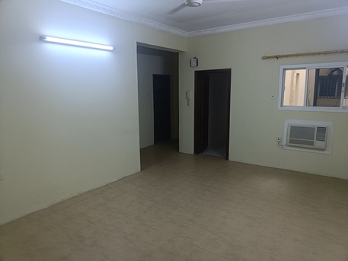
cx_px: 174
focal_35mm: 25
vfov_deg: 54.9
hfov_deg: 69.4
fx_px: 251
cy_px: 130
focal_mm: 4.7
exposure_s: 1/50
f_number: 1.7
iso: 1289
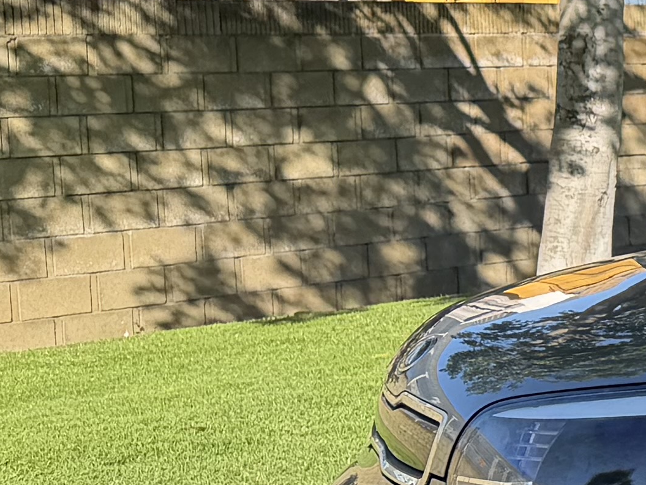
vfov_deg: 11.4
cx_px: 1600
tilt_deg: -2.9
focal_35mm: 130
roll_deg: +1.3
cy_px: 167
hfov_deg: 11.9
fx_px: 2426
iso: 80
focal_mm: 6.76
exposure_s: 1/1855
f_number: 1.78
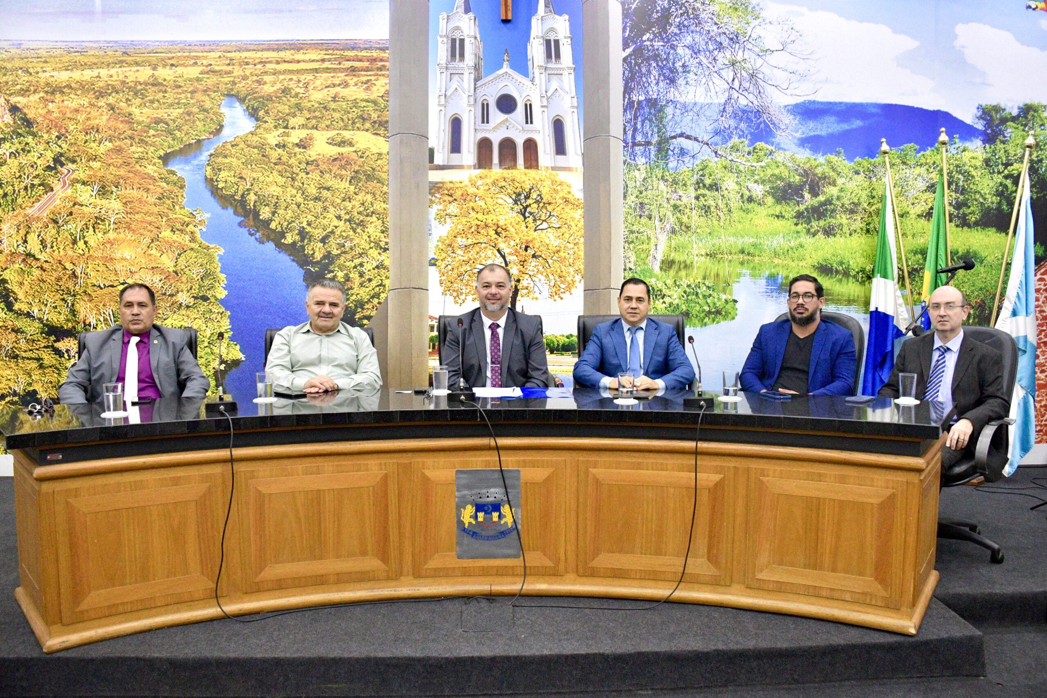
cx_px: 524
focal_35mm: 27
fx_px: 785
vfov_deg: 47.9
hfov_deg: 67.4
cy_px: 349
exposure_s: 1/160
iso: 3200
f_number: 5.6
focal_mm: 18
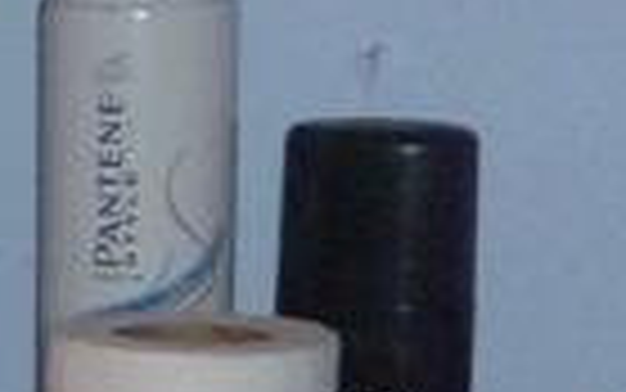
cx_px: -1374
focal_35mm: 274
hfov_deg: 6.8
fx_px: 4676
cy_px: 960
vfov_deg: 4.7
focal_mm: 6.3
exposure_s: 1/30
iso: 400
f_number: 3.5
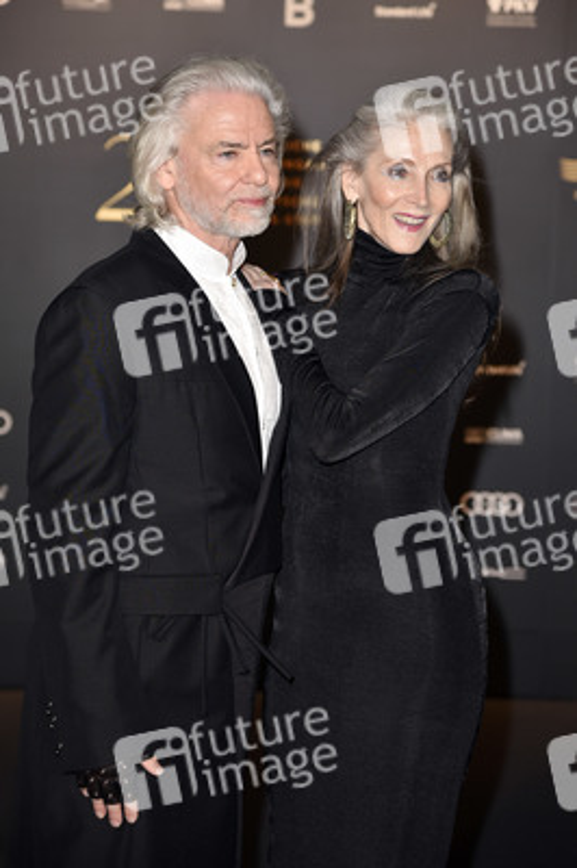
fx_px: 2408
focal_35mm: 100
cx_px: 288
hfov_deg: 13.7
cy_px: 434
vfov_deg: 20.4
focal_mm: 100
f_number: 5
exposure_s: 1/200
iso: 320
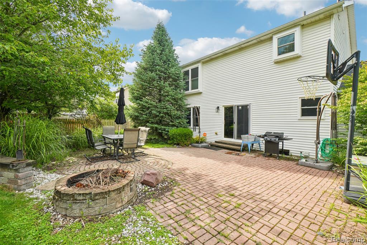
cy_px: 122
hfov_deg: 100.4
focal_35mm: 15
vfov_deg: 77.3
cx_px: 184
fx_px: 153
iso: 100
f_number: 8
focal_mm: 10
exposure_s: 1/200
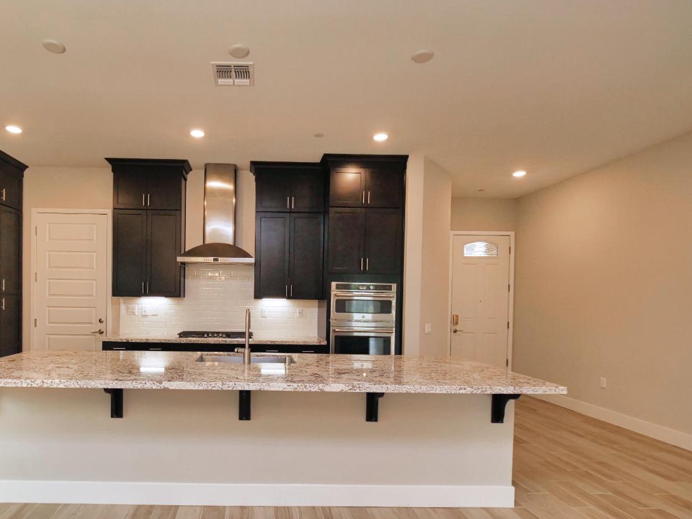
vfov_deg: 68.1
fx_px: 380
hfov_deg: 83.3
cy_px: 308
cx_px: 266
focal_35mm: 19
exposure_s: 1/160
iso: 800
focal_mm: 7
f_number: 4
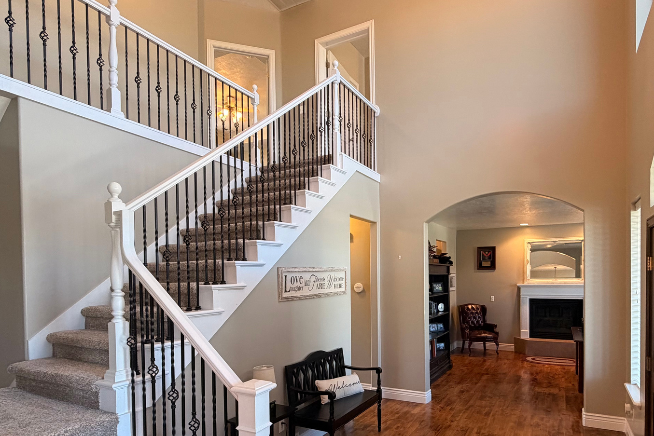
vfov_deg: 56.2
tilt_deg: -0.8
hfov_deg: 78.1
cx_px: 374
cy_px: 284
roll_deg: +1.1
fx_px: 400
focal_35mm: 22
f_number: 2.2
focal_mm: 2.22
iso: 250
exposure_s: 1/60
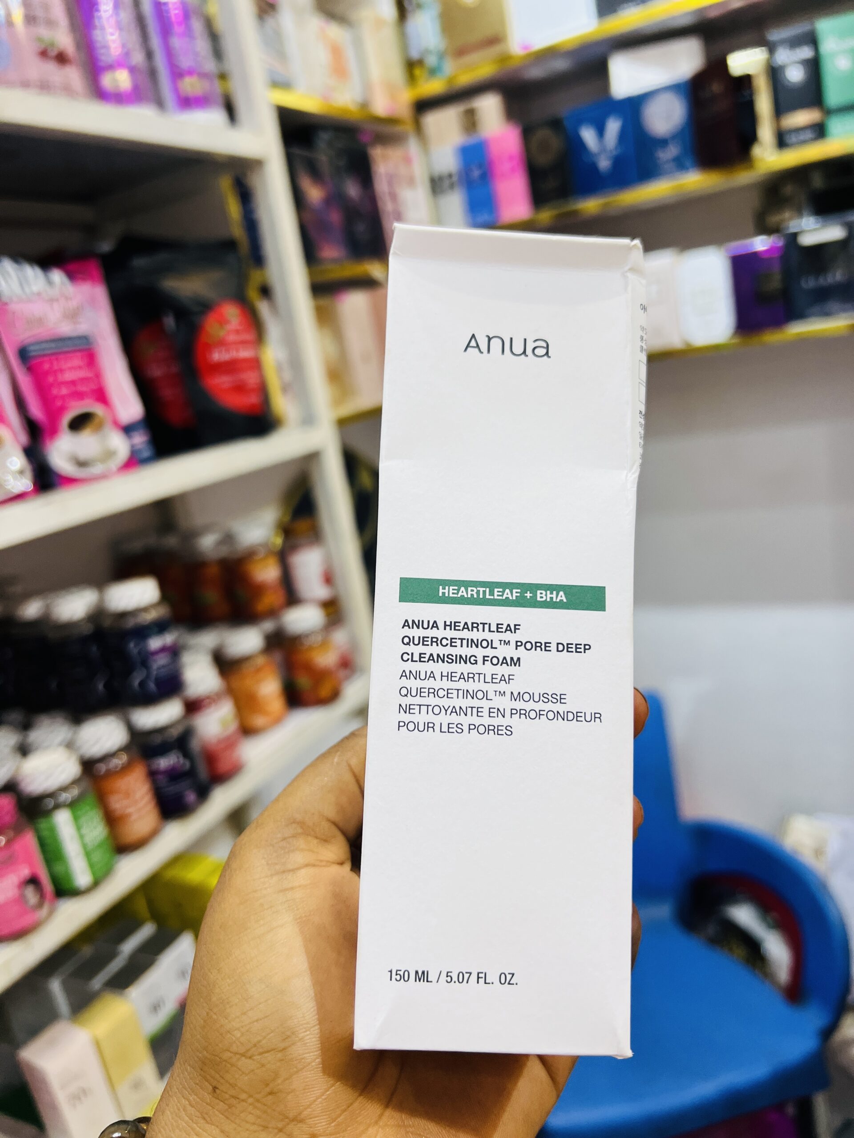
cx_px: 427
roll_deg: +10.0
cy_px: 569
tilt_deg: -12.8
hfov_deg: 53.1
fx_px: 855
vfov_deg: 67.3
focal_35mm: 26
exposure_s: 1/100
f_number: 1.5
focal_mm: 5.7
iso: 100
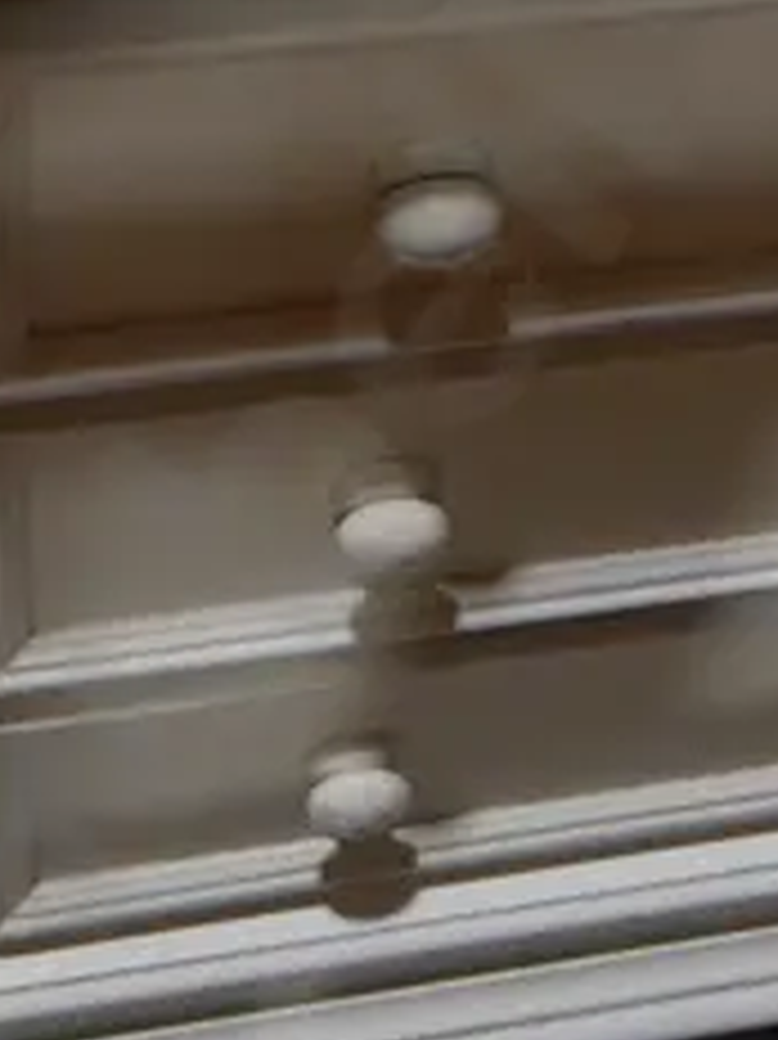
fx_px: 4259
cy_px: -401
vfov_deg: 13.3
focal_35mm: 142
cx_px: 976
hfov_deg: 10.2
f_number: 3.6
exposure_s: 1/100
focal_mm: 16
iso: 200
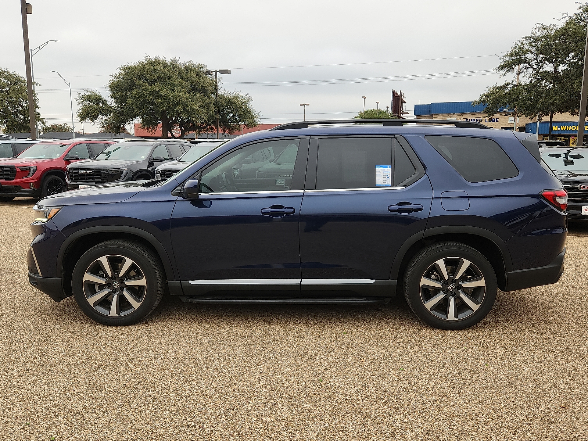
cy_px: 220
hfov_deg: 73.9
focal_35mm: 23
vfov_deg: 58.9
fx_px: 391
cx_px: 294
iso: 50
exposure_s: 1/500
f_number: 1.8
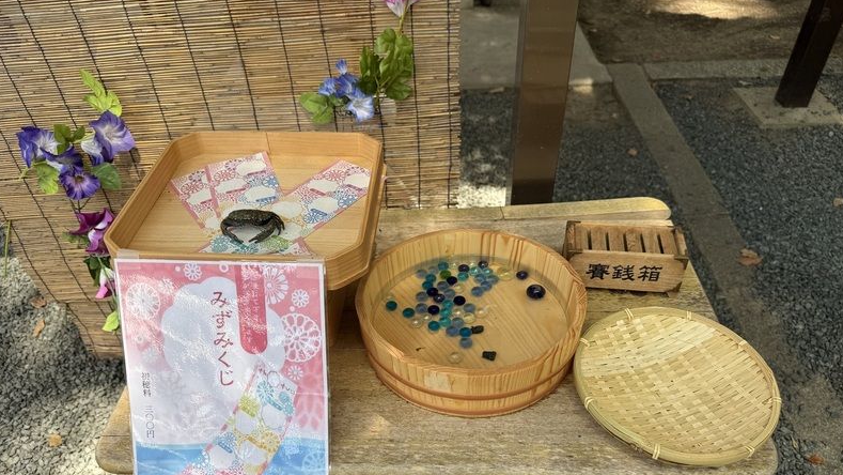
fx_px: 604
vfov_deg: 42.2
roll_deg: +3.0
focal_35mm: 27
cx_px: 412
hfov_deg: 69.8
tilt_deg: -42.4
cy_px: 323
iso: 80
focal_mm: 6.76
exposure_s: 1/584
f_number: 1.78
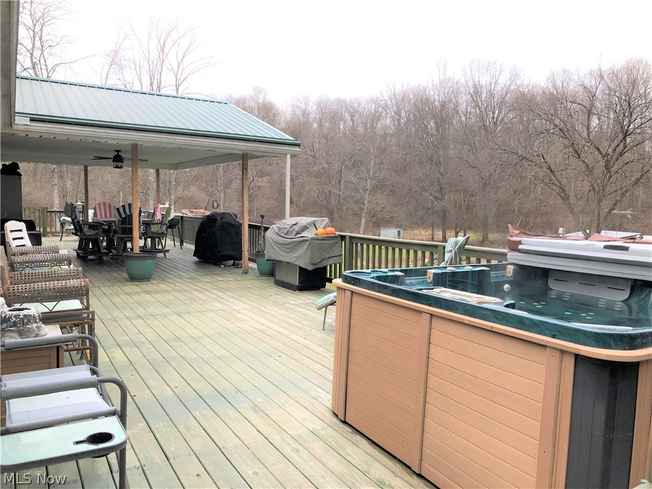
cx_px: 326
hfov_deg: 63.4
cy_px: 244
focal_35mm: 28
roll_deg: -0.8
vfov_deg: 49.7
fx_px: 527
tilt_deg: -6.4
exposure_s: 1/20
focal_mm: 4
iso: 40
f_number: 1.8
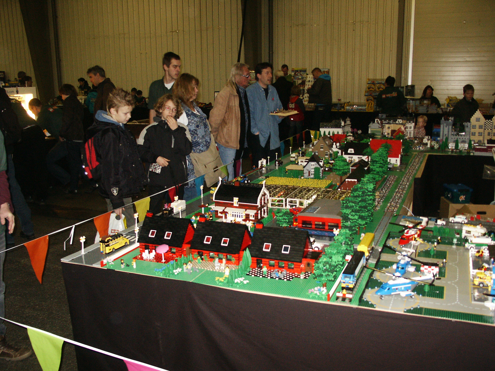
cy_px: 186
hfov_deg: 52.6
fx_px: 500
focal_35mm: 35
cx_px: 248
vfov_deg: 40.7
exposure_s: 1/45
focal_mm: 7.2
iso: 200
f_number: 3
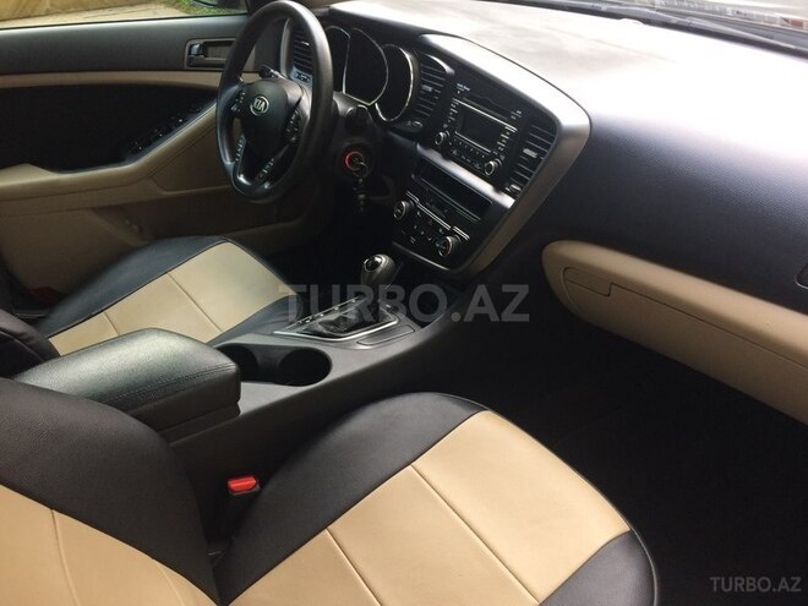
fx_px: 677
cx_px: 404
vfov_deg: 48.2
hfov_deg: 61.7
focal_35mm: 29
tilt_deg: -34.1
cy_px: 303
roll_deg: -2.0
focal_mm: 4.15
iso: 50
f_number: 2.2
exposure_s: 1/33
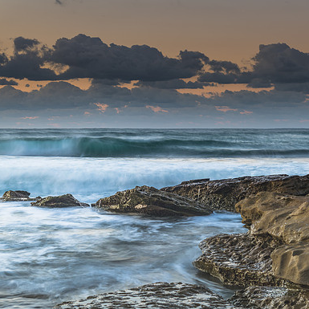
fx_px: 848
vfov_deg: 20.6
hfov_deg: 20.6
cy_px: 154
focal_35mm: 84
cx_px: 209
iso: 31
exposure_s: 1.3
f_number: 7.1
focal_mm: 65
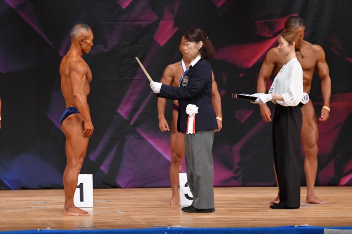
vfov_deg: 5.1
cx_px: 176
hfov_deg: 7.6
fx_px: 2639
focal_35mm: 270
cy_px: 117
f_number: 5.6
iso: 4500
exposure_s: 1/400
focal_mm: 180
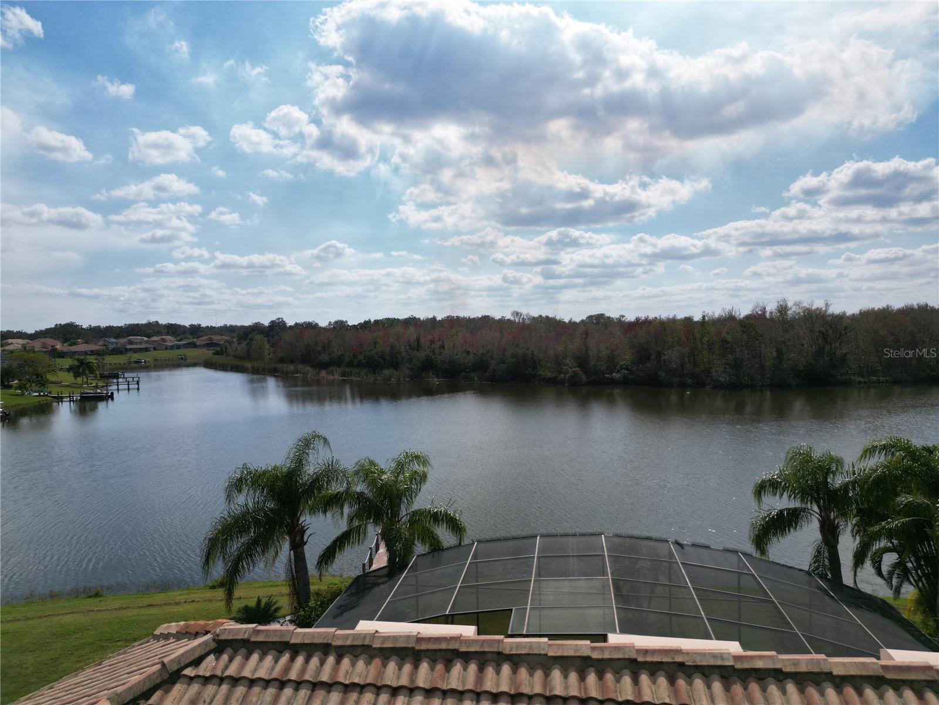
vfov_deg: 56.8
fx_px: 651
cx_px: 470
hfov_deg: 71.6
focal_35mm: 24
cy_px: 352
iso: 140
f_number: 1.7
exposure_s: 1/8000
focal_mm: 6.72
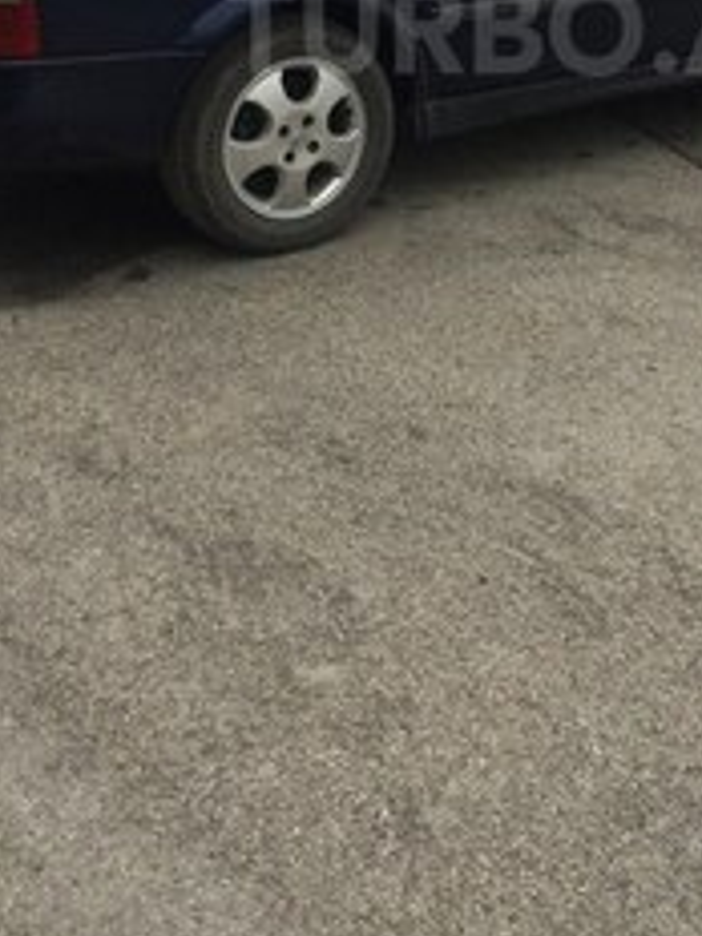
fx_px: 1676
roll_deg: -0.9
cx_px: 537
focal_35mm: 62
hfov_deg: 23.4
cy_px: 28
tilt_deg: -18.6
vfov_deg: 29.4
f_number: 2.2
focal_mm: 4.15
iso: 32
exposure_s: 1/427
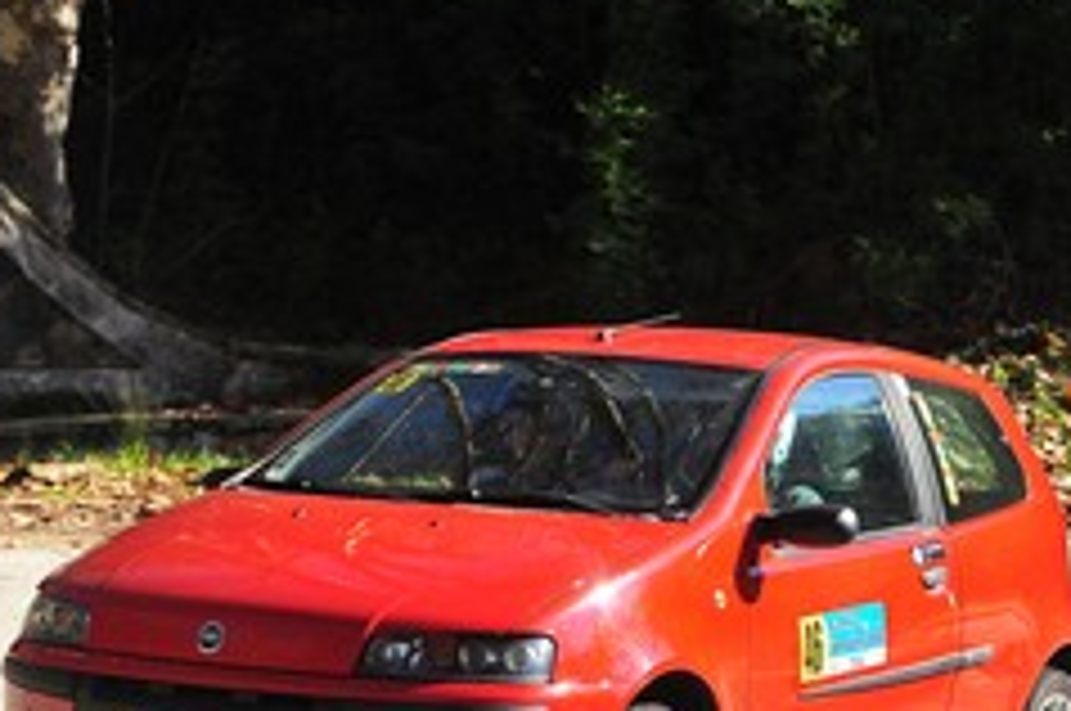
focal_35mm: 136
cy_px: 394
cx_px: 513
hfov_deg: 15.1
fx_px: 4040
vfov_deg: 10.1
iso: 400
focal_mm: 48
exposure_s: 1/800
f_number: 5.6
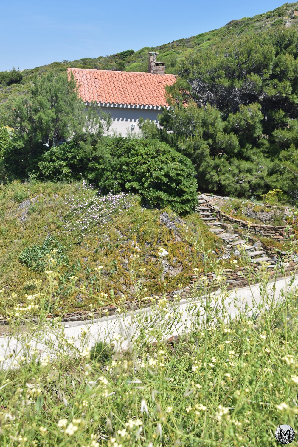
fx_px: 540
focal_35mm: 44
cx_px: 149
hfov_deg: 30.8
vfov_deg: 45.0
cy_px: 224
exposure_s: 1/320
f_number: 9
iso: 200
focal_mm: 29
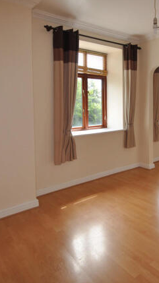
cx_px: 118
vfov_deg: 76.3
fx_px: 180
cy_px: 141
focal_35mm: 24
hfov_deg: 46.1
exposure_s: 1/200
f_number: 3.5
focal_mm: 10
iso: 250
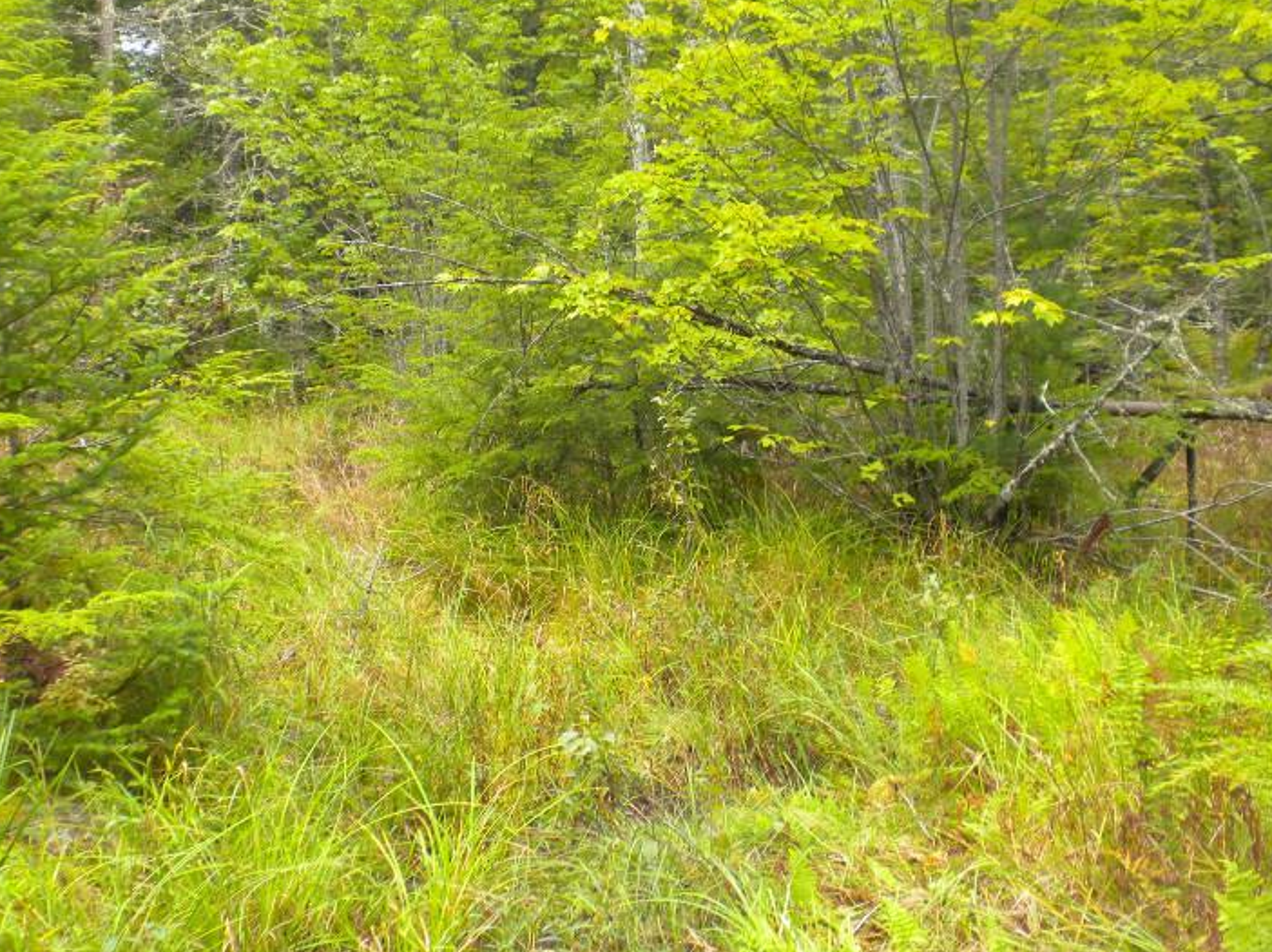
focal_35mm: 54
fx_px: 1984
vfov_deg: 27.0
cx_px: 609
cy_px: 407
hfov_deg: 35.5
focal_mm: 6.6
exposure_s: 1/55.1
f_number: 3.5
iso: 65
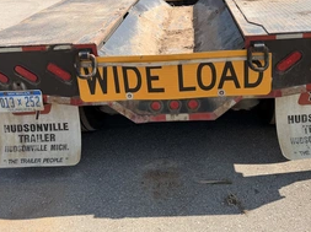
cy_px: 58
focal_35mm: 38
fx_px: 341
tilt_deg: -16.7
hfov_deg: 48.9
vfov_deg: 36.7
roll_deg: +4.1
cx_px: 178
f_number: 1.78
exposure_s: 1/3021
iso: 80
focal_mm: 6.76
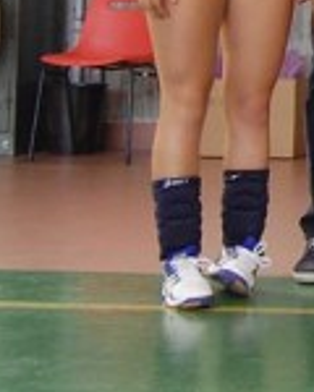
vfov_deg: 11.0
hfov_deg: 8.1
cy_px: -162
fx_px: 1975
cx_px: 866
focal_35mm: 170
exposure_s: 1/25
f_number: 7.1
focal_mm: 26
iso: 800
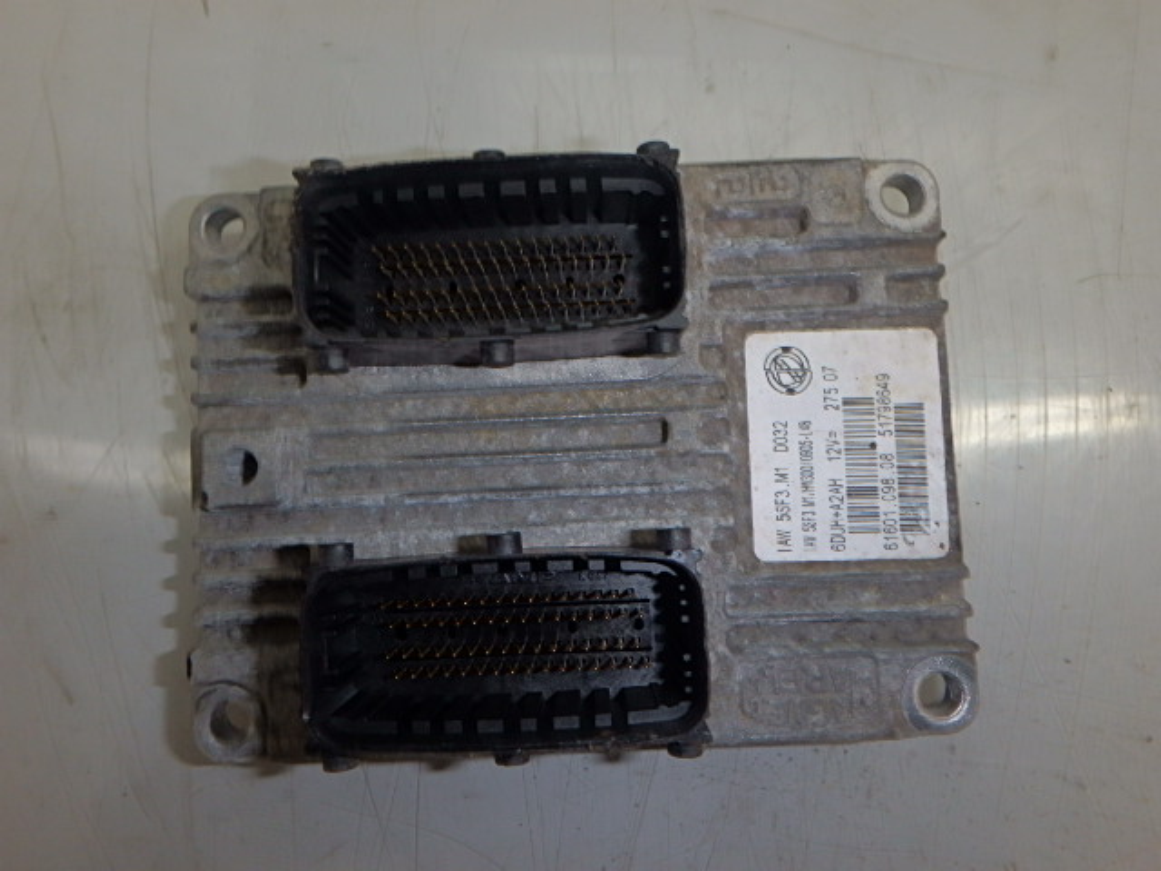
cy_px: 436
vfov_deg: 56.8
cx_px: 580
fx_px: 805
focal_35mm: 24
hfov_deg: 71.6
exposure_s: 1/25
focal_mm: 4.2
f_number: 6.5
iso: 125
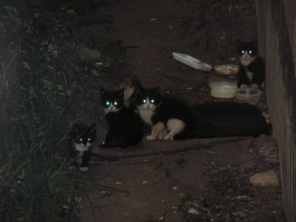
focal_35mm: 290
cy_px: 111
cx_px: 148
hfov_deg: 6.8
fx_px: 2480
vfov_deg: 5.1
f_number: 3.2
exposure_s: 1/320
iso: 160
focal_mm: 48
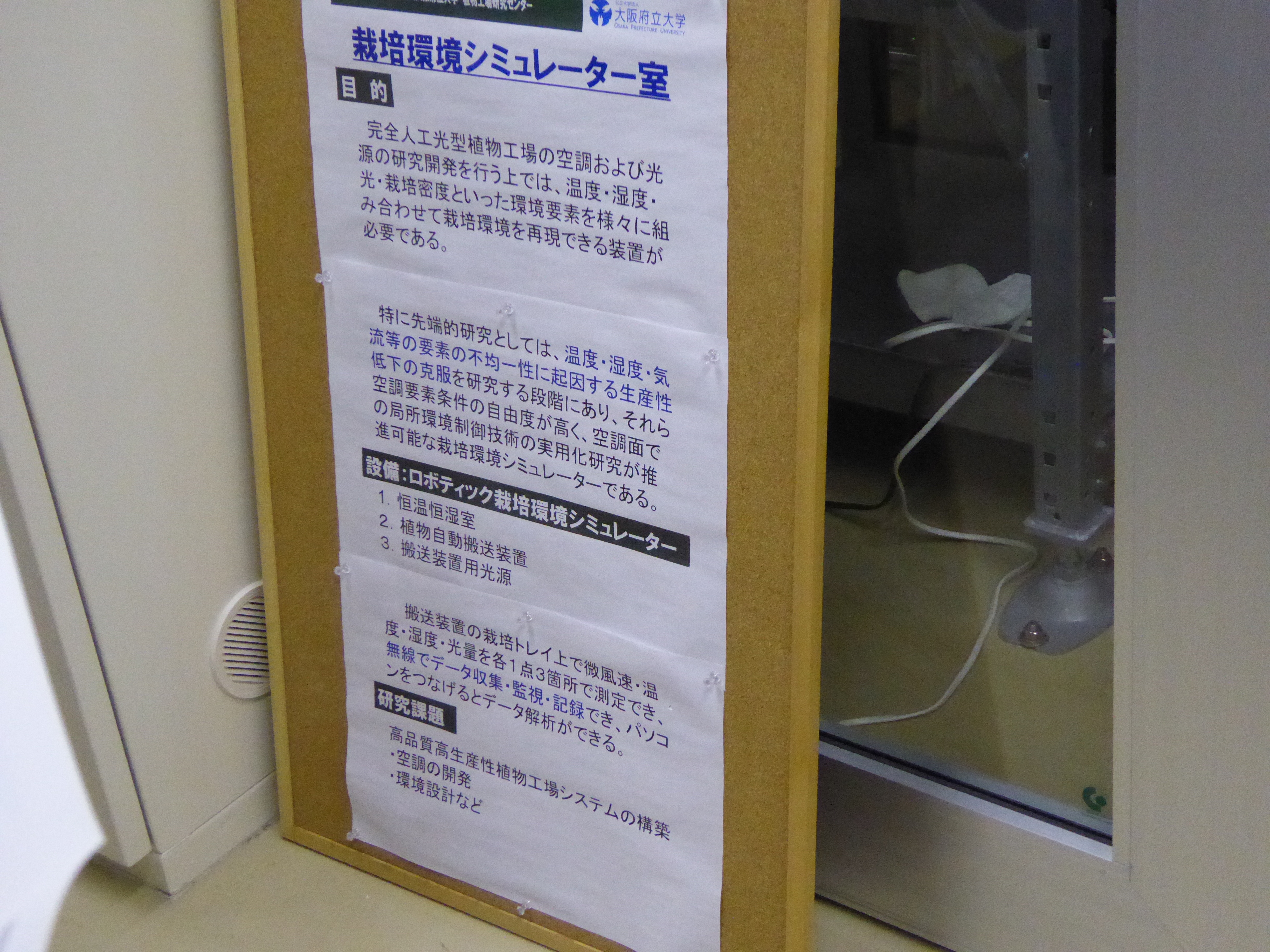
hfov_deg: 33.8
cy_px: 476
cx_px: 635
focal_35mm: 57
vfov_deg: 25.7
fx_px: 2091
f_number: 4.1
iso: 1600
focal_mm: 9.6
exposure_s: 1/160
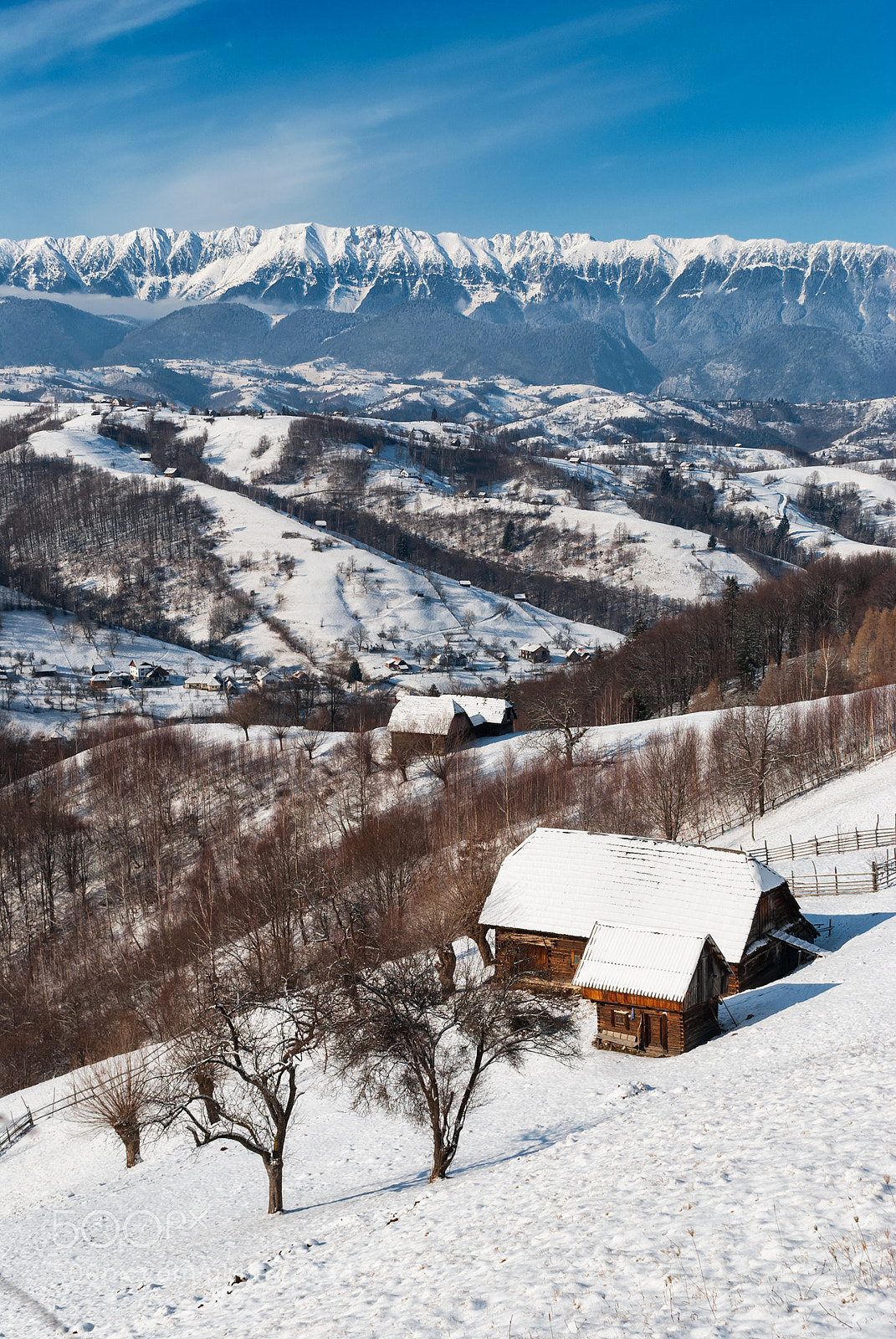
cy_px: 670
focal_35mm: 48
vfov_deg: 41.1
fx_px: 1787
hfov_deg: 28.2
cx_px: 448
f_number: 7.1
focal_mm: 32
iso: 125
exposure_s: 1/500
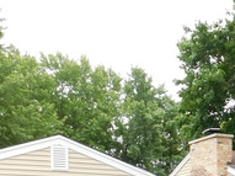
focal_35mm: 77
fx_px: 522
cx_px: 224
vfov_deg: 17.4
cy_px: 257
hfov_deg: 24.4
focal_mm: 4
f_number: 3
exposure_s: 1/200
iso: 125
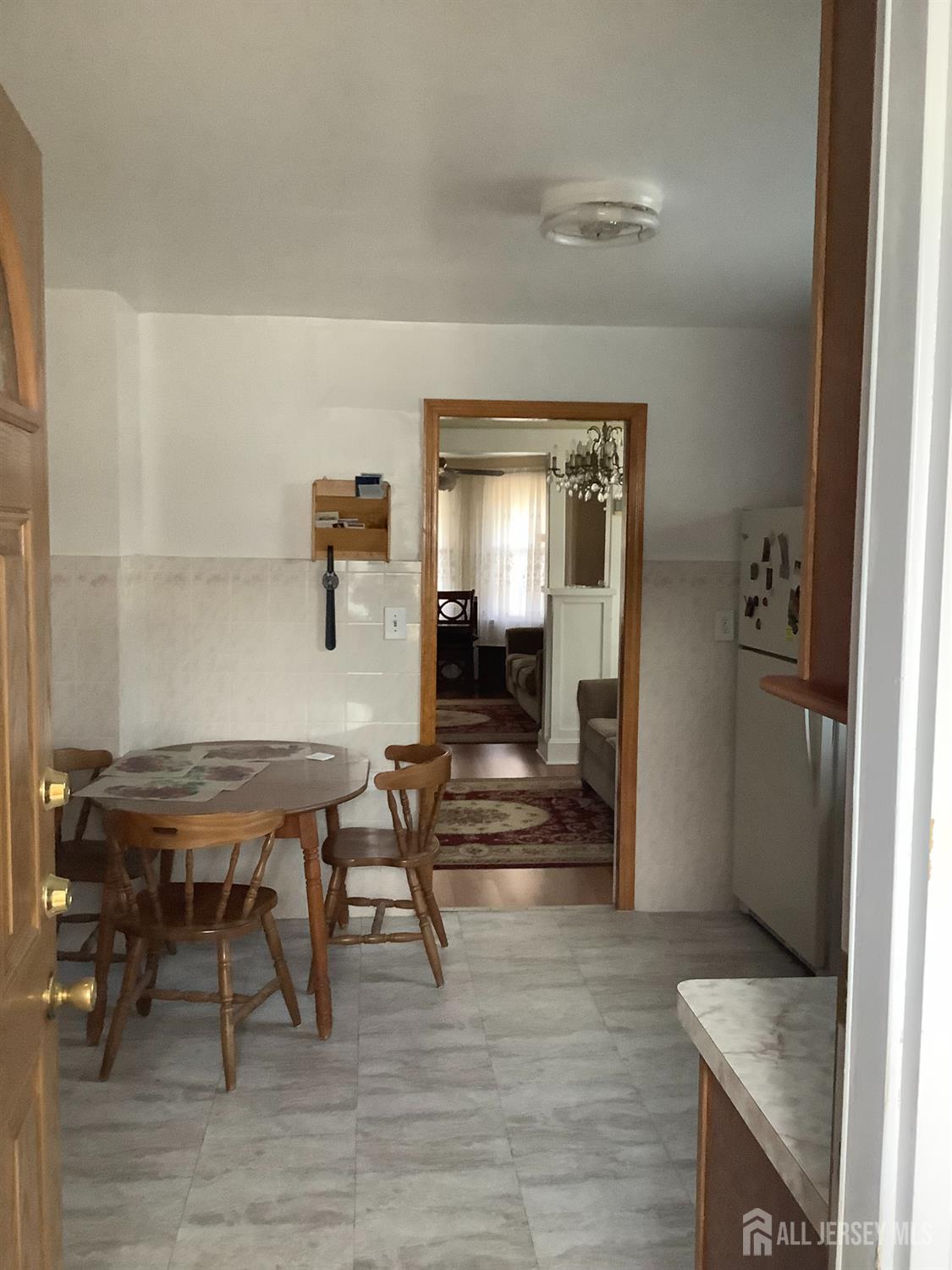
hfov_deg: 45.4
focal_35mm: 31
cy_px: 635
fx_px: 1137
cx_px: 476
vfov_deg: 58.4
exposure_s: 1/60
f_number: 2.4
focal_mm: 3.3
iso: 320
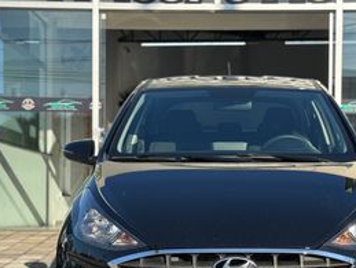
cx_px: 239
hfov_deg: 22.4
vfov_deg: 16.9
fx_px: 896
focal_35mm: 87
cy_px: 210
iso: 64
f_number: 1.78
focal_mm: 6.76
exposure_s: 1/1366
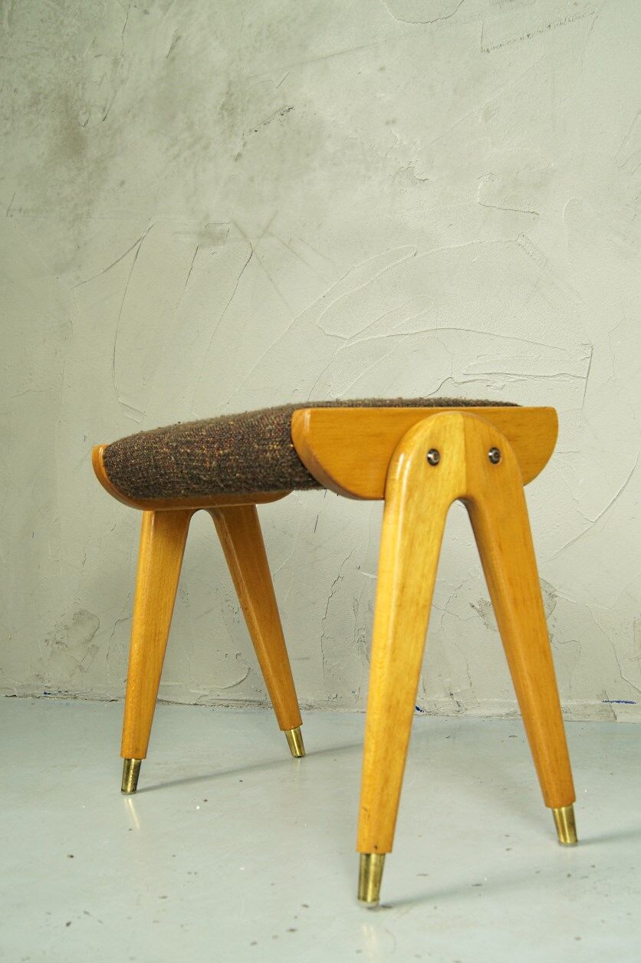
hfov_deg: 31.9
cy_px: 482
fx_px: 1123
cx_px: 320
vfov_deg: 46.4
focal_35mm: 42
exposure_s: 1/30
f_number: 5.6
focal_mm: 28
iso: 400
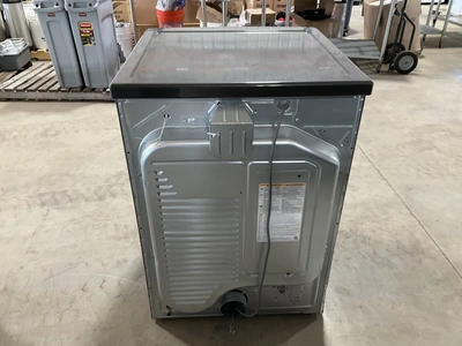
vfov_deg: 48.2
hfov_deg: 61.7
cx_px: 231
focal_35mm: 29
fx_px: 387
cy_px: 173
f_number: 1.8
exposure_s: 1/60
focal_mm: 3
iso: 160
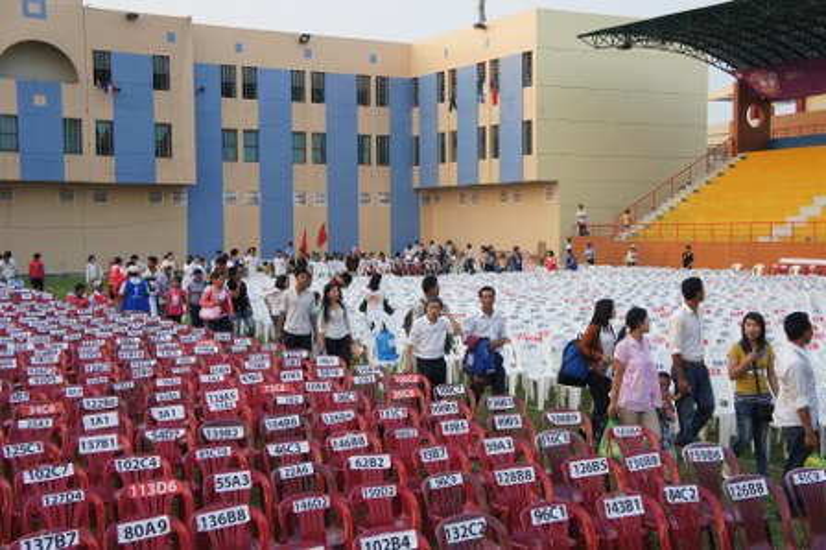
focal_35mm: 50
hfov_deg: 40.0
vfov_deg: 27.2
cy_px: 275
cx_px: 413
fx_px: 1135
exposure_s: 1/125
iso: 200
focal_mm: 33
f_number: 5.6
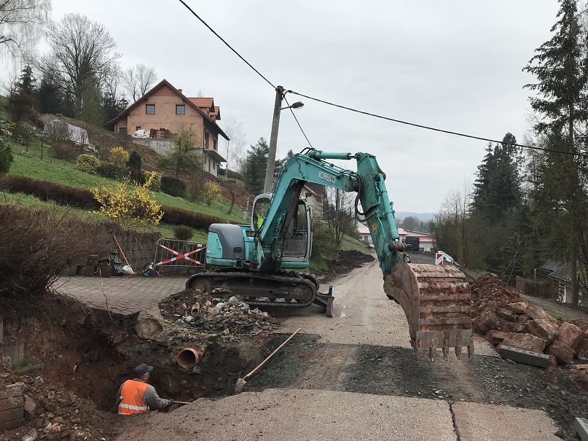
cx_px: 294
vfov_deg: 49.7
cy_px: 220
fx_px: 476
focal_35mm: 28
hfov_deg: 63.5
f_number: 1.8
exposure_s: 1/894
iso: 20
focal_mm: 3.99
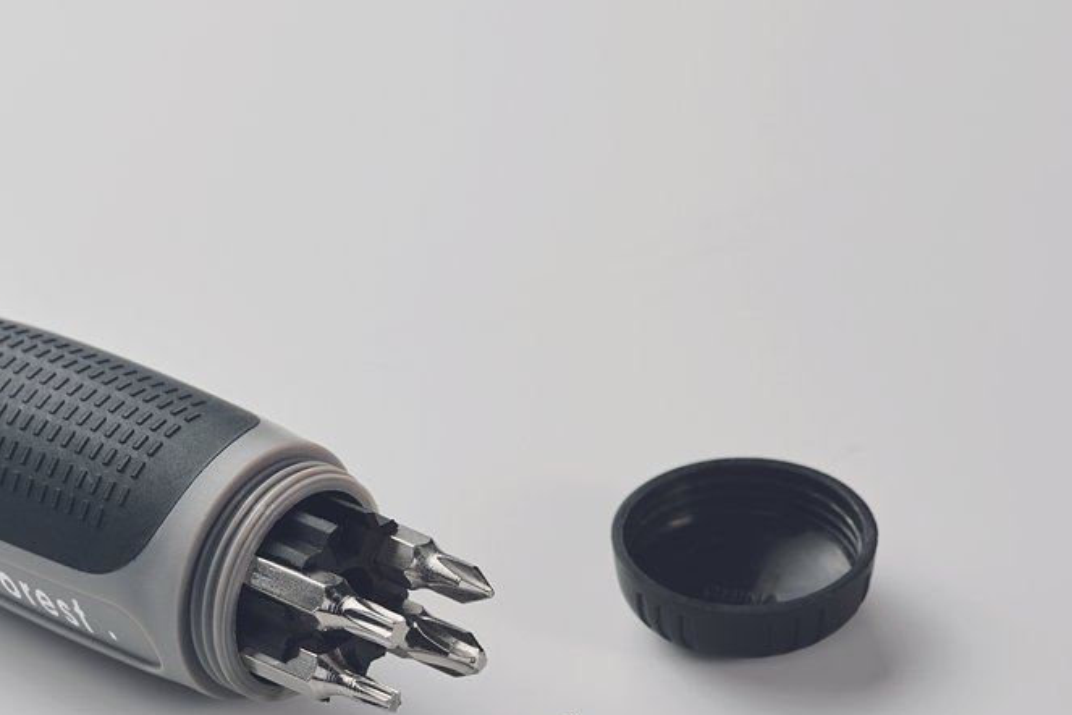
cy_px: 566
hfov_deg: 12.0
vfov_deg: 8.0
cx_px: 407
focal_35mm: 171
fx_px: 5092
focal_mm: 105
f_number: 14
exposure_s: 1/100
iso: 100
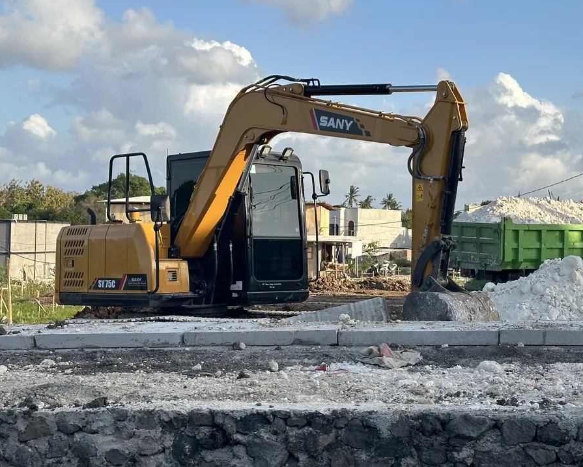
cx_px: 382
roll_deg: -0.9
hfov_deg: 28.1
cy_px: 207
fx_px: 1156
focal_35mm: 67
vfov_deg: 22.8
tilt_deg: +0.8
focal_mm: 6.86
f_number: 1.78
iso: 64
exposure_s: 1/2469
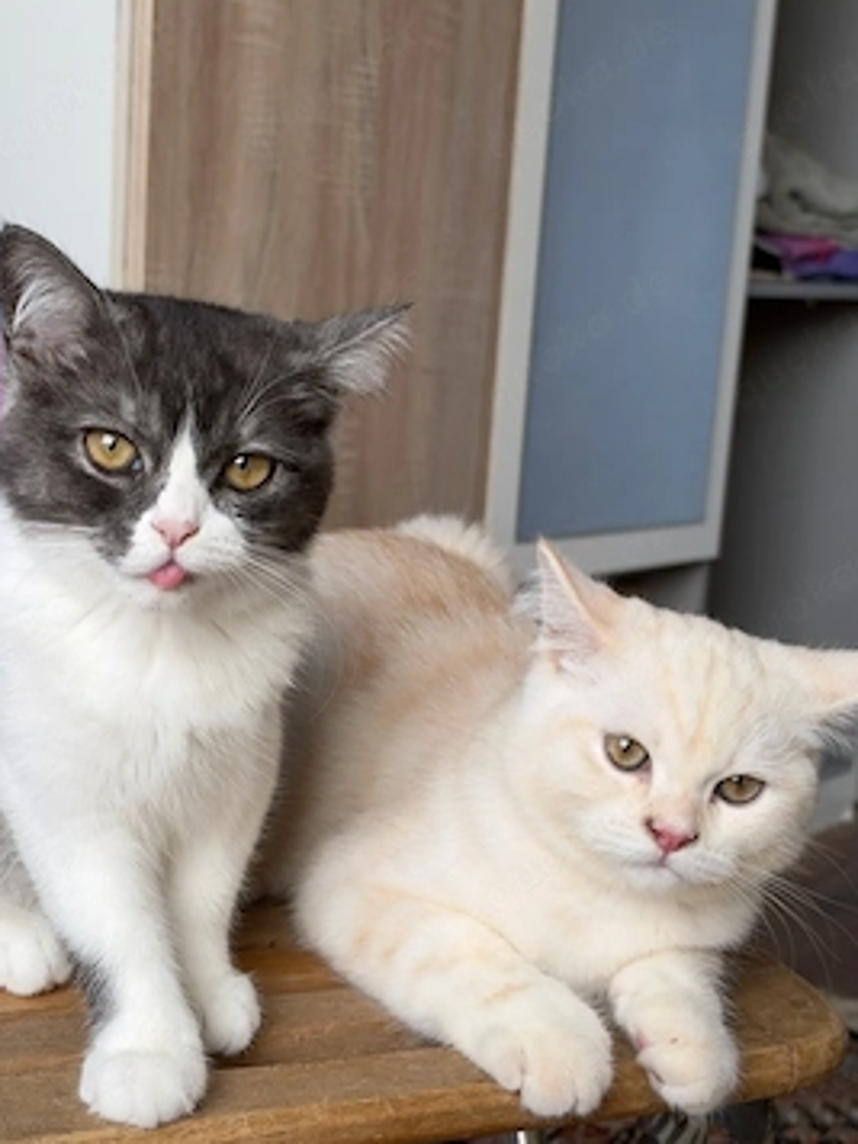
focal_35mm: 54
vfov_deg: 35.5
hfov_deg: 27.0
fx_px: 1785
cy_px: 623
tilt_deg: -10.8
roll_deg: -2.7
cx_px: 402
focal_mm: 6.93
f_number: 1.8
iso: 50
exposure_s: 1/141
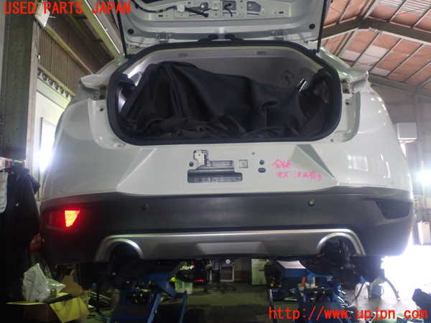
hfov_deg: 56.8
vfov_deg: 44.2
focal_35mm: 32
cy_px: 162
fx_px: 398
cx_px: 216
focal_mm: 5.79
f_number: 2.4
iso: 320
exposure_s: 1/30
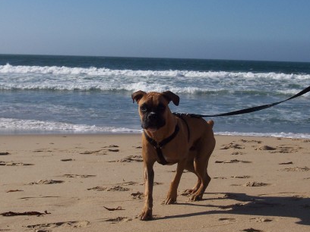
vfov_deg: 20.7
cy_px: 118
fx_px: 636
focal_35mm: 71
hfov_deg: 27.4
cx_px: 168
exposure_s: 1/1000
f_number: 6.7
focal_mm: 8.6
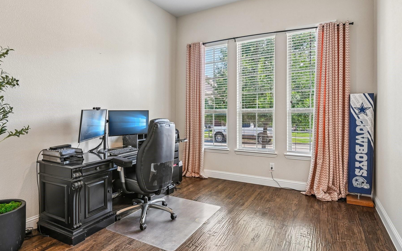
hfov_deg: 82.1
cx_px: 183
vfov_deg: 57.1
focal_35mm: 21
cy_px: 111
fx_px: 230
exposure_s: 1/20
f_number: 8
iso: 400
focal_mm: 18
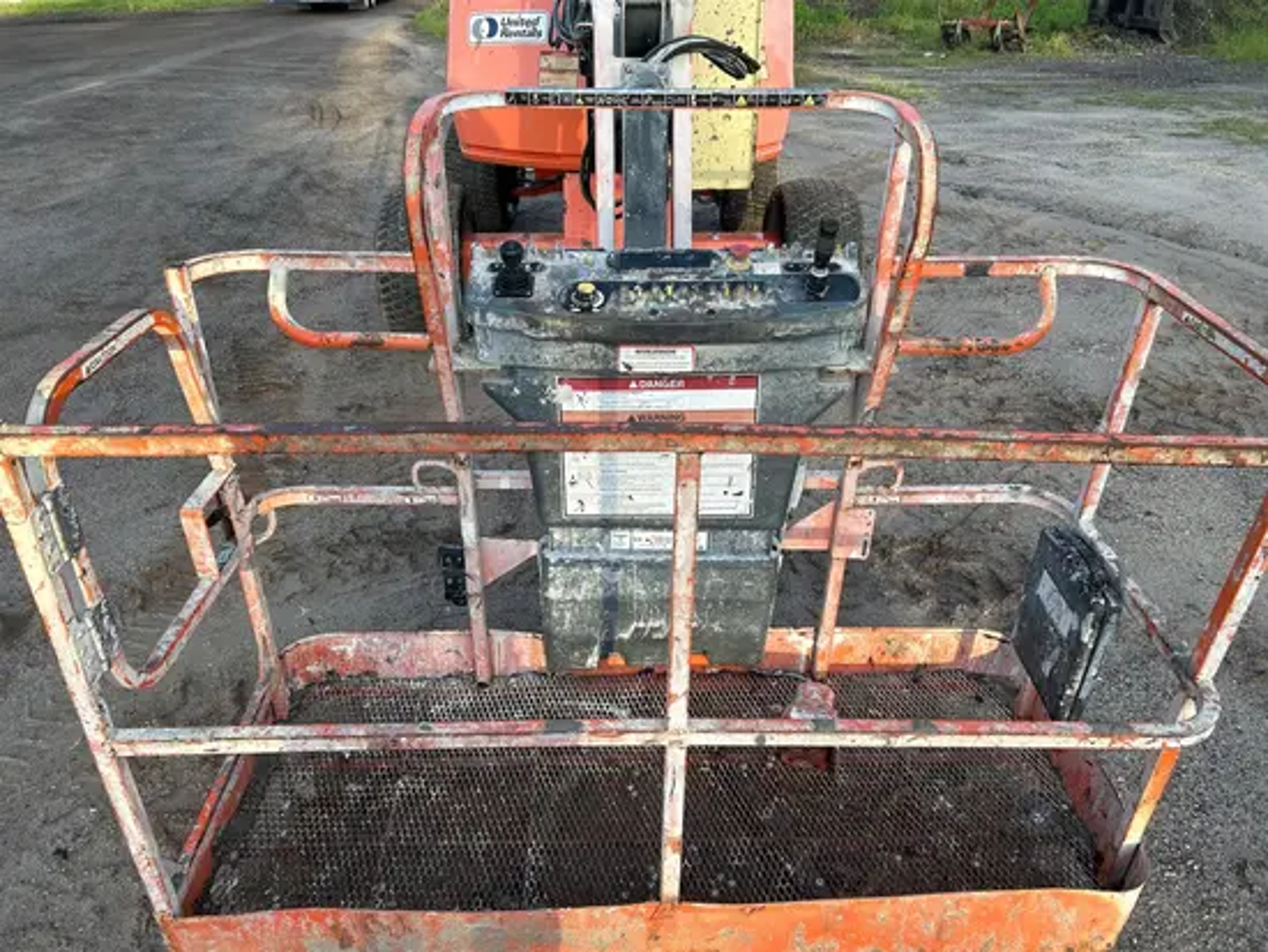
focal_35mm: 26
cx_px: 634
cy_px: 476
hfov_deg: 67.3
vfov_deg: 53.1
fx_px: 953
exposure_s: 1/674
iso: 50
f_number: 1.5
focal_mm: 5.7
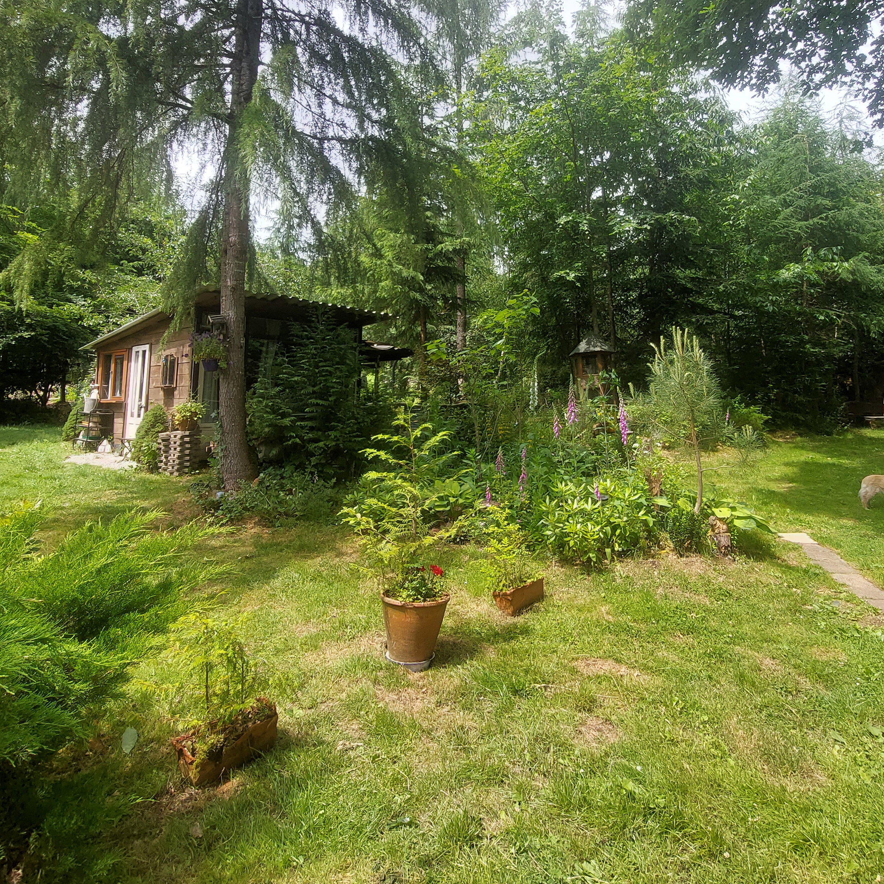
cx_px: 489
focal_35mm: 20
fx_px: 578
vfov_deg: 73.5
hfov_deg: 74.6
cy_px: 330
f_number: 2.2
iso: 50
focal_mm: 1.74
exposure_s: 1/552
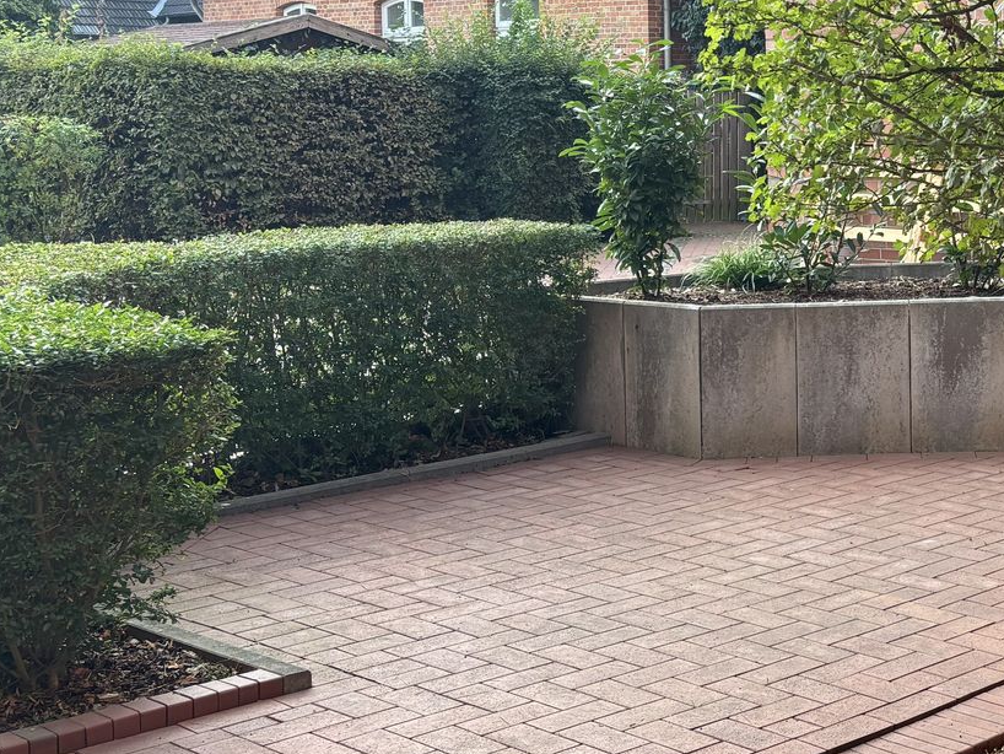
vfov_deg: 23.8
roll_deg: +0.3
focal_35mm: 61
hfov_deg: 28.8
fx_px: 1770
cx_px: 1096
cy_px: 177
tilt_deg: -2.4
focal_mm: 5.96
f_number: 1.6
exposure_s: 1/211
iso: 40
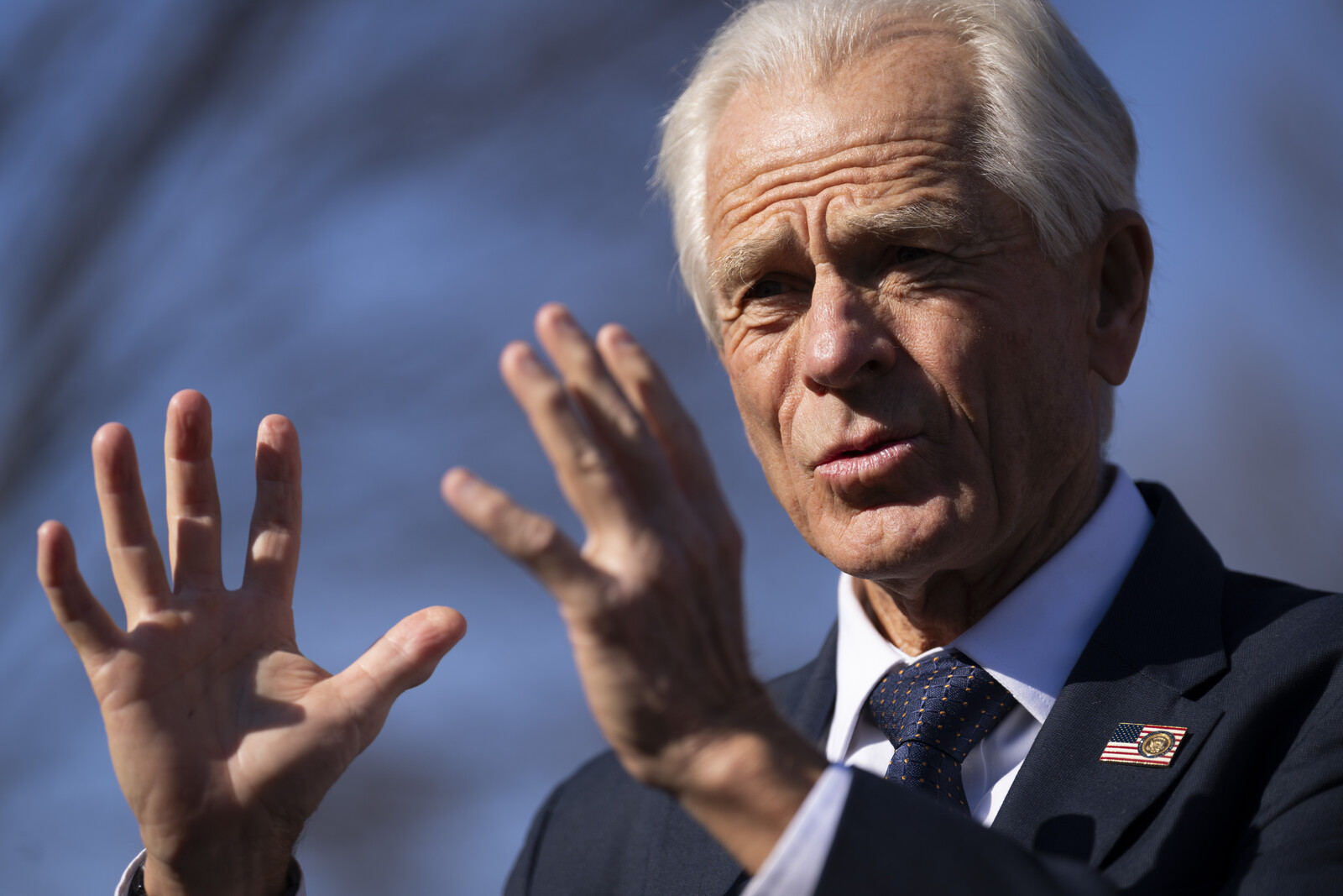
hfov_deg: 11.7
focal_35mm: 176
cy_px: 448
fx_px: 6566
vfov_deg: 7.8
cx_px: 672
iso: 100
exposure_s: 1/2500
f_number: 2.8
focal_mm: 176
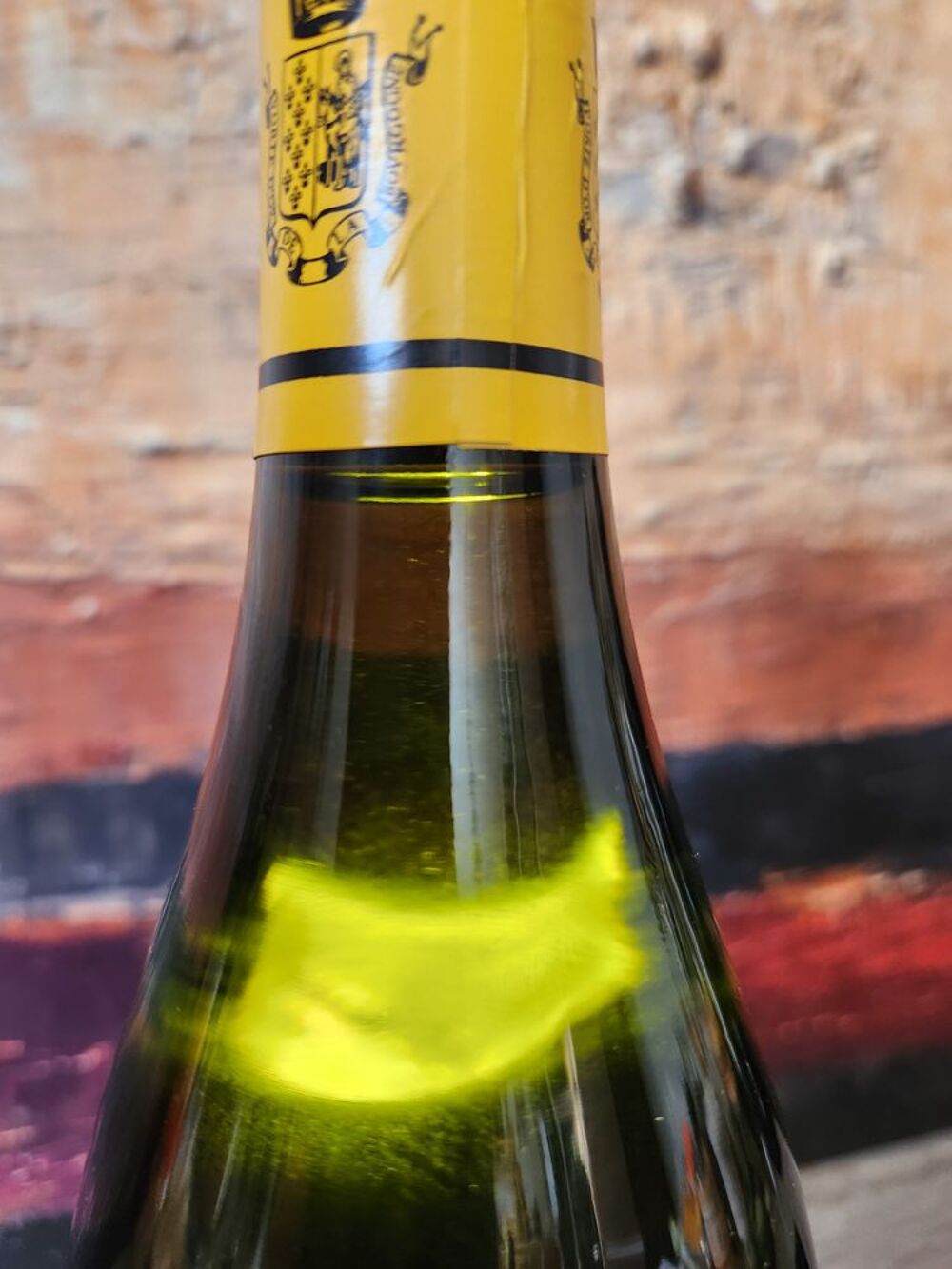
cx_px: 476
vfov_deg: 73.9
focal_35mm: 23
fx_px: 843
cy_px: 634
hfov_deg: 58.9
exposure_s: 1/100
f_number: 1.8
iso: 200
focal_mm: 5.4
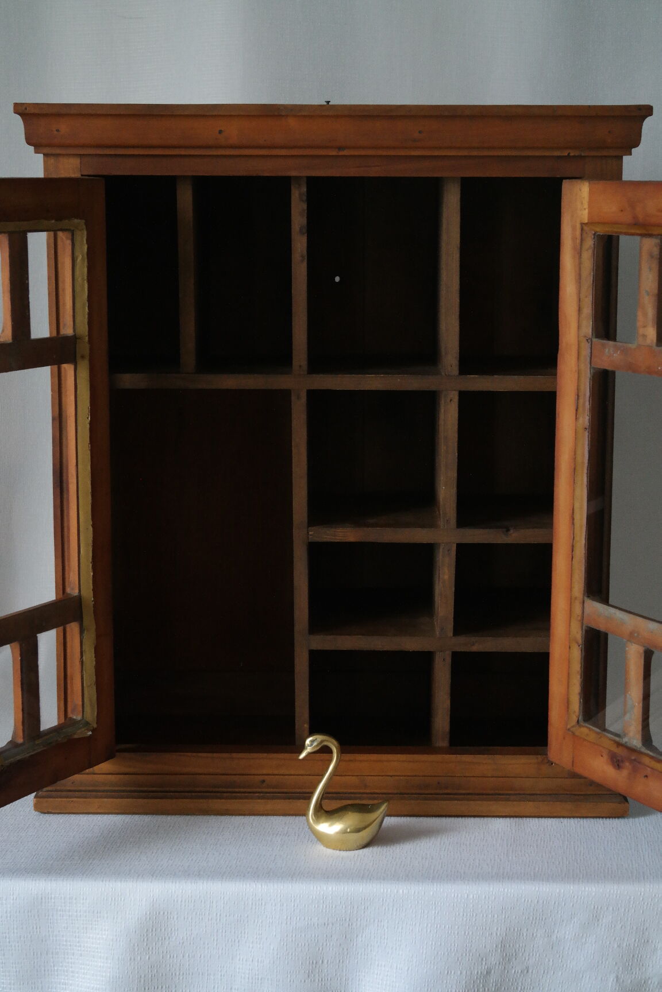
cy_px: 496
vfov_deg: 29.2
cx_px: 331
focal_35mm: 69
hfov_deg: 19.7
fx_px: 1903
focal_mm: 45
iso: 1600
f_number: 6.3
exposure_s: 1/30
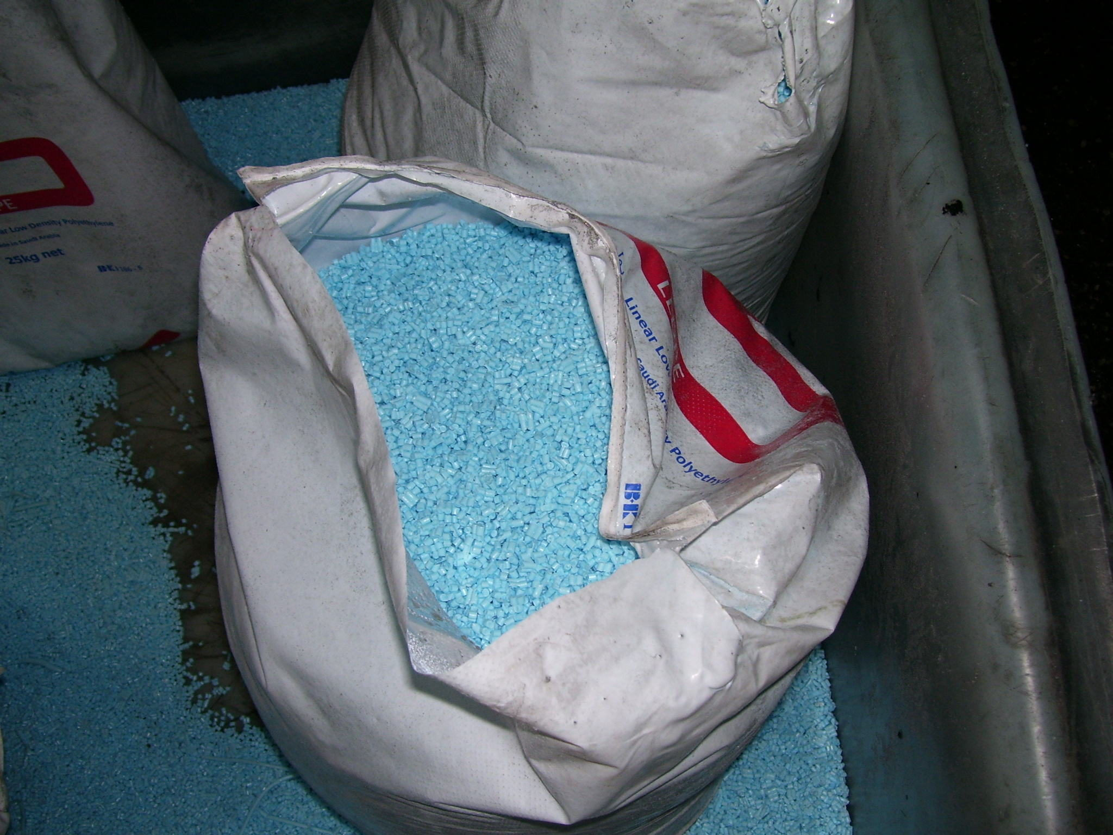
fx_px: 1190
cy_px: 418
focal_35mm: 37
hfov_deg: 50.1
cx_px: 556
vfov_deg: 38.7
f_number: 2.7
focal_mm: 6
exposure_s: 1/60
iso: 80
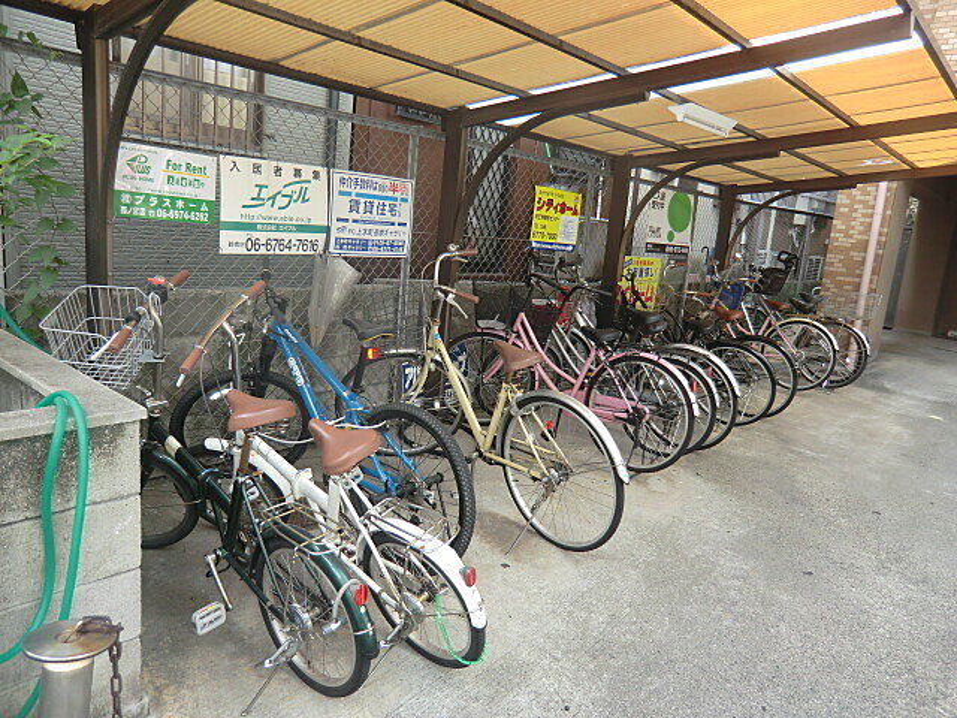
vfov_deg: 56.8
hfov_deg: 71.6
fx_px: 664
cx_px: 478
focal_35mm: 24
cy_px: 359
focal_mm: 4.3
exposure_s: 1/60
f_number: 3.2
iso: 80
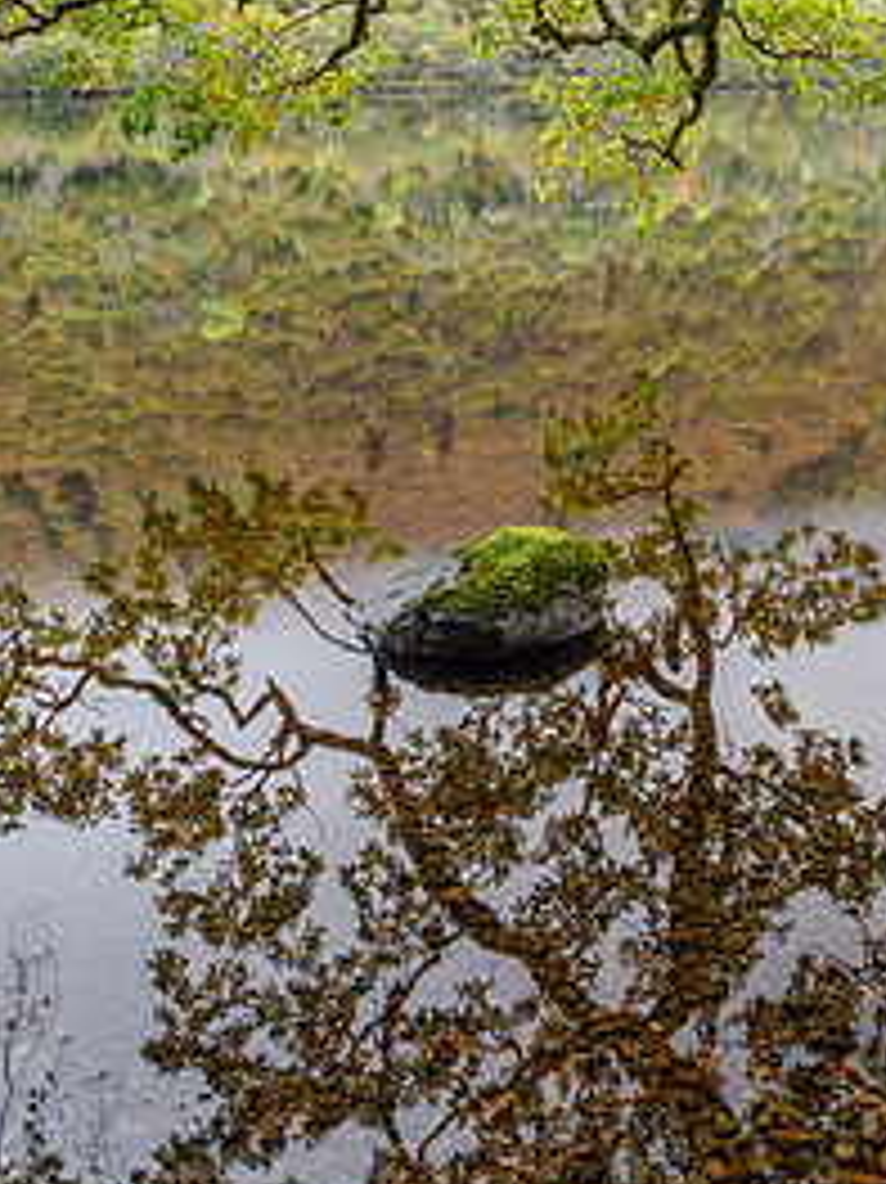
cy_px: 351
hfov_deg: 35.0
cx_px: 533
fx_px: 1400
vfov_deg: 44.8
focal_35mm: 41
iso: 200
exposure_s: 1/3
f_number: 7.1
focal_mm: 12
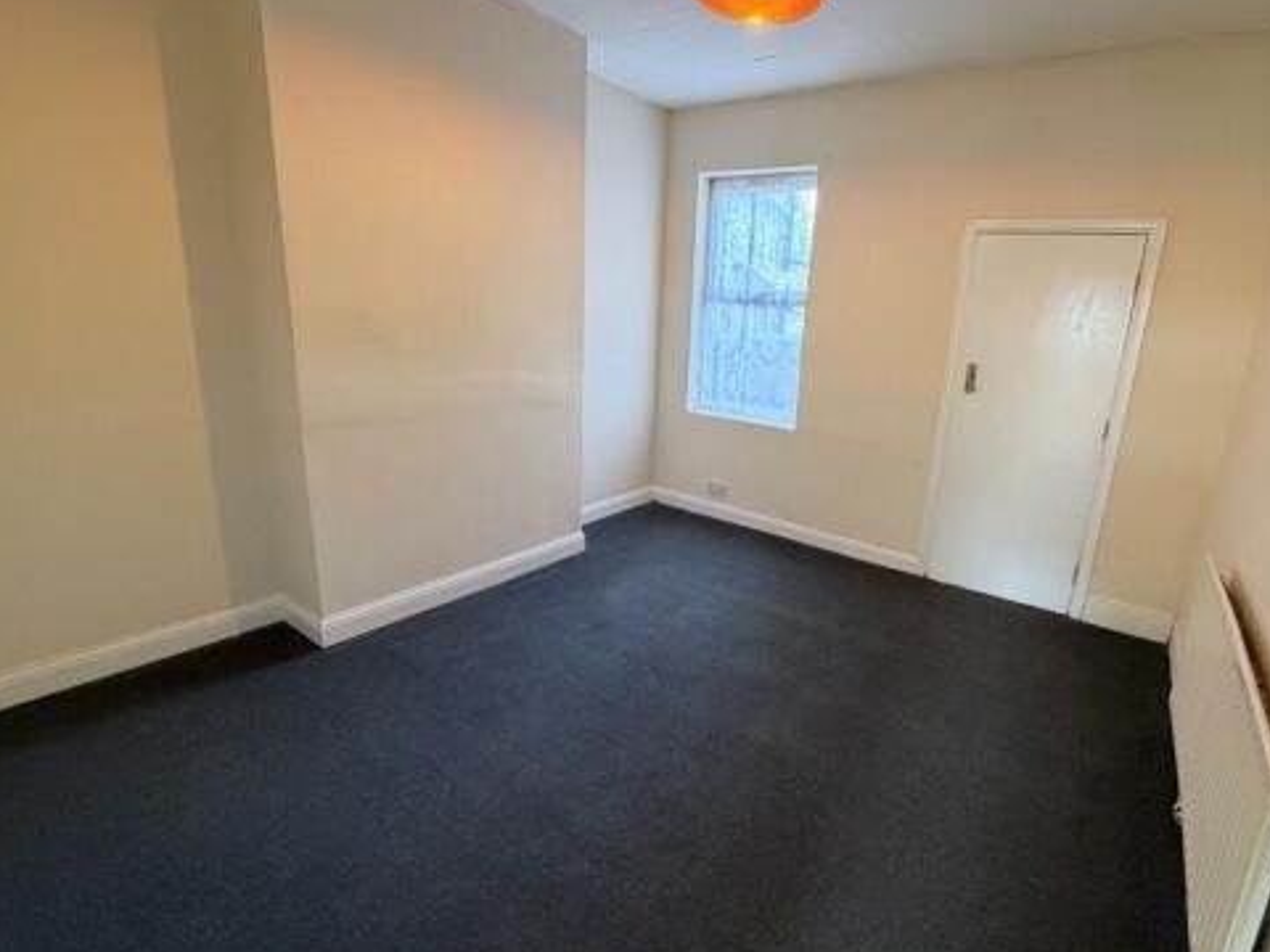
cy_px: 461
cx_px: 742
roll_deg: -4.4
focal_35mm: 17
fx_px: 624
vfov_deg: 74.7
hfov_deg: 90.2
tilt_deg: -13.7
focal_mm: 2.22
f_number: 2.2
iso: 320
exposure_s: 1/50
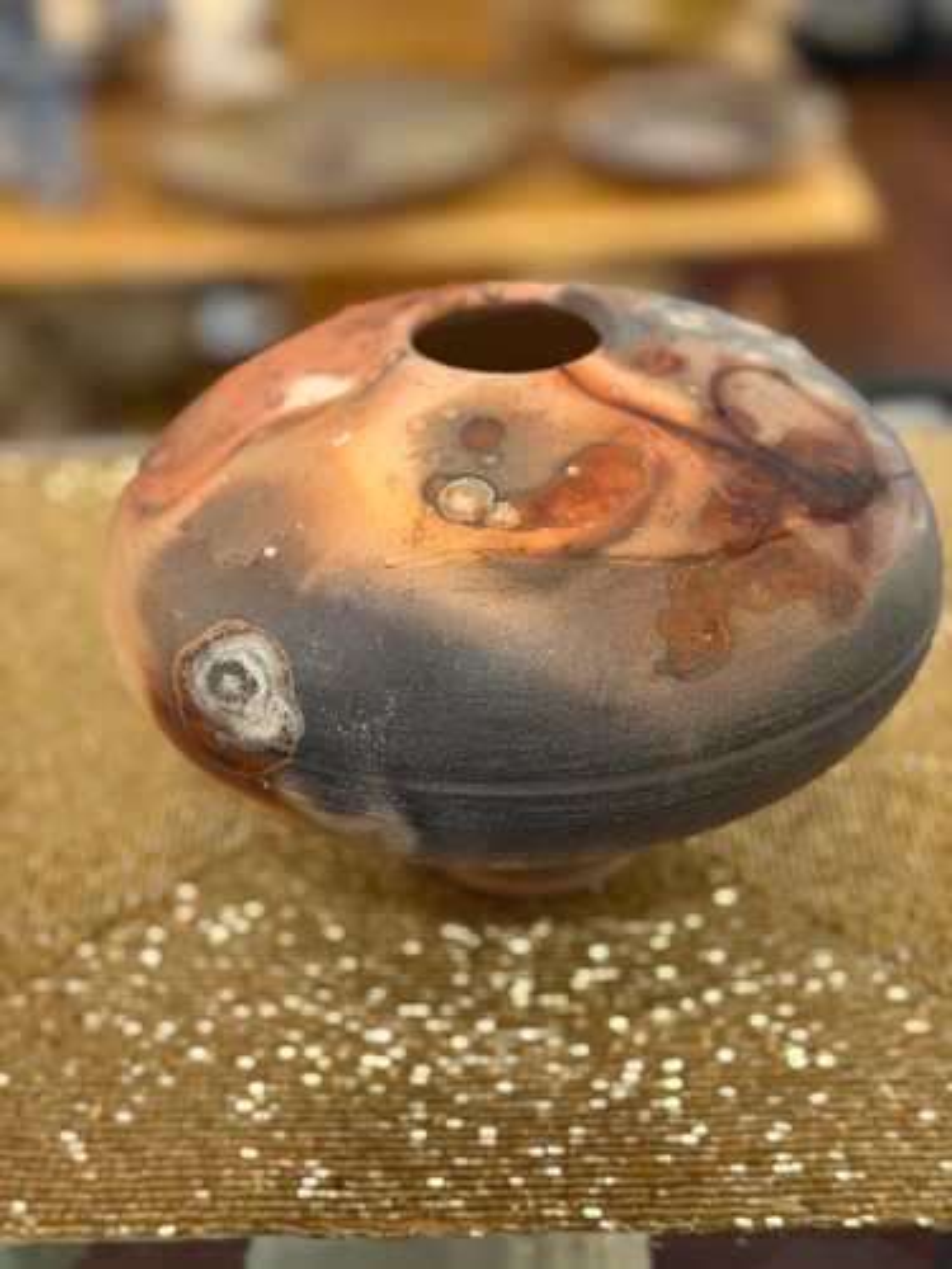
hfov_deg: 30.3
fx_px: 1760
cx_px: 476
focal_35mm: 48
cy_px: 634
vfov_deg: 39.7
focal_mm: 6.76
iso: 250
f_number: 1.78
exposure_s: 1/60
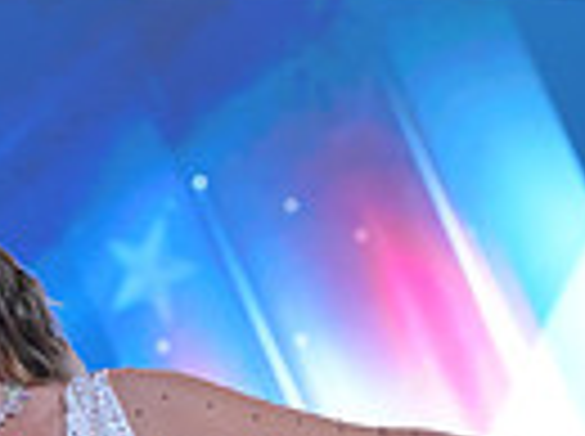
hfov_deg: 6.6
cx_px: -2
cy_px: 769
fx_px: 5077
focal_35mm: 301
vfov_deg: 4.9
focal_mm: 70
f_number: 4
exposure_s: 1/250
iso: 400
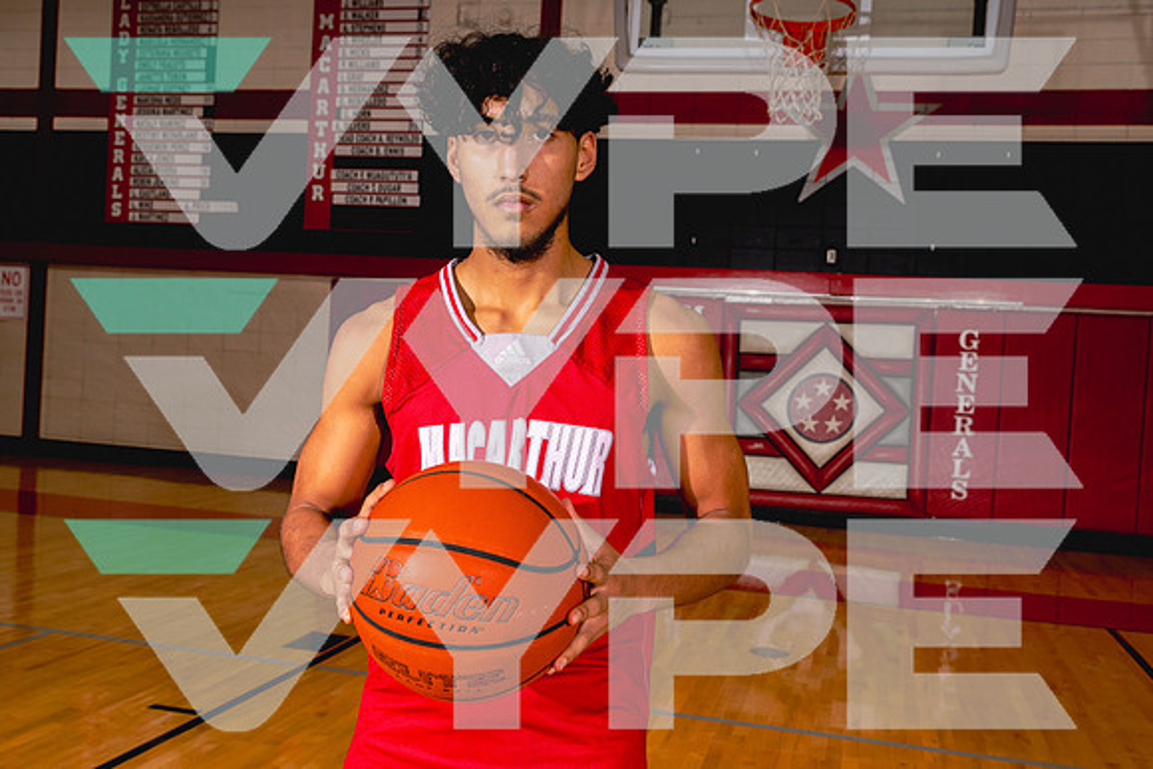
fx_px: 1121
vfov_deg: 37.9
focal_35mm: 35
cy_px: 384
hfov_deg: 54.4
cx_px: 576
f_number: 8
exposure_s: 1/250
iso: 800
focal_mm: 35
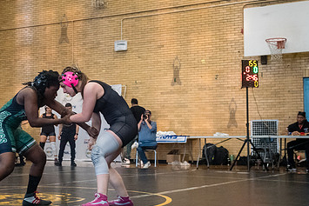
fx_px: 601
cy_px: 108
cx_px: 77
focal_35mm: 70
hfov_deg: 28.4
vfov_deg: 19.5
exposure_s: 1/400
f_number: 4
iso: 5000
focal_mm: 35
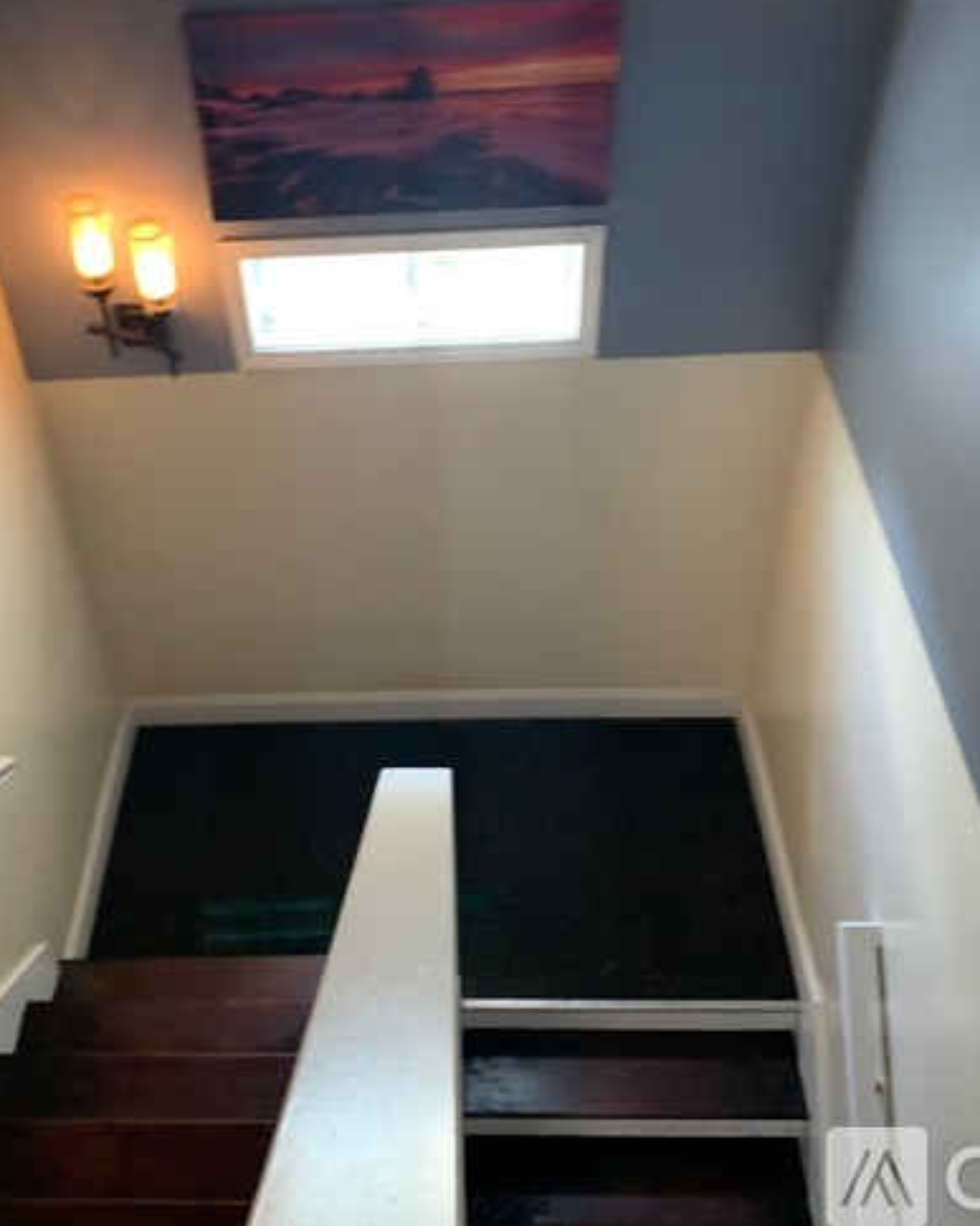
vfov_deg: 51.5
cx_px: 391
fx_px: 1269
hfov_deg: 42.0
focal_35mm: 35
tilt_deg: -46.0
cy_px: 595
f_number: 1.8
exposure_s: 1/60
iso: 250
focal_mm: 4.25
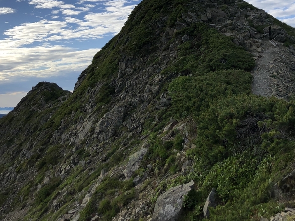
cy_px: 38
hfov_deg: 40.4
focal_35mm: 47
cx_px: 163
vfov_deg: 30.0
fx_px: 400
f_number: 1.8
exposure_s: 1/2315
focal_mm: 3.99
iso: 20
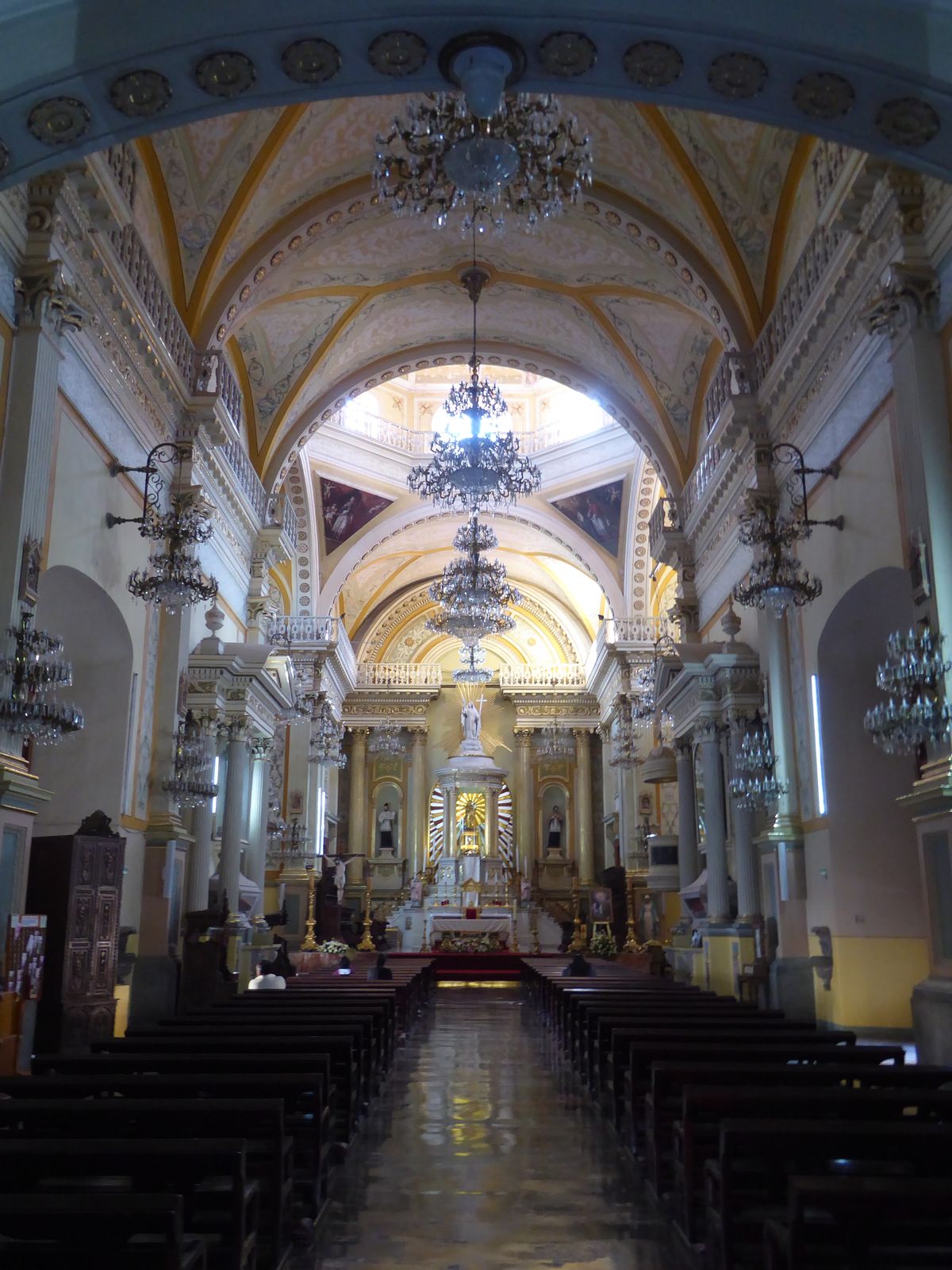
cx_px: 476
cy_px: 635
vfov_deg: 56.8
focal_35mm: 32
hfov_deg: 44.2
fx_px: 1173
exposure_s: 1/13
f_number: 3.5
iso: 400
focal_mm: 5.4
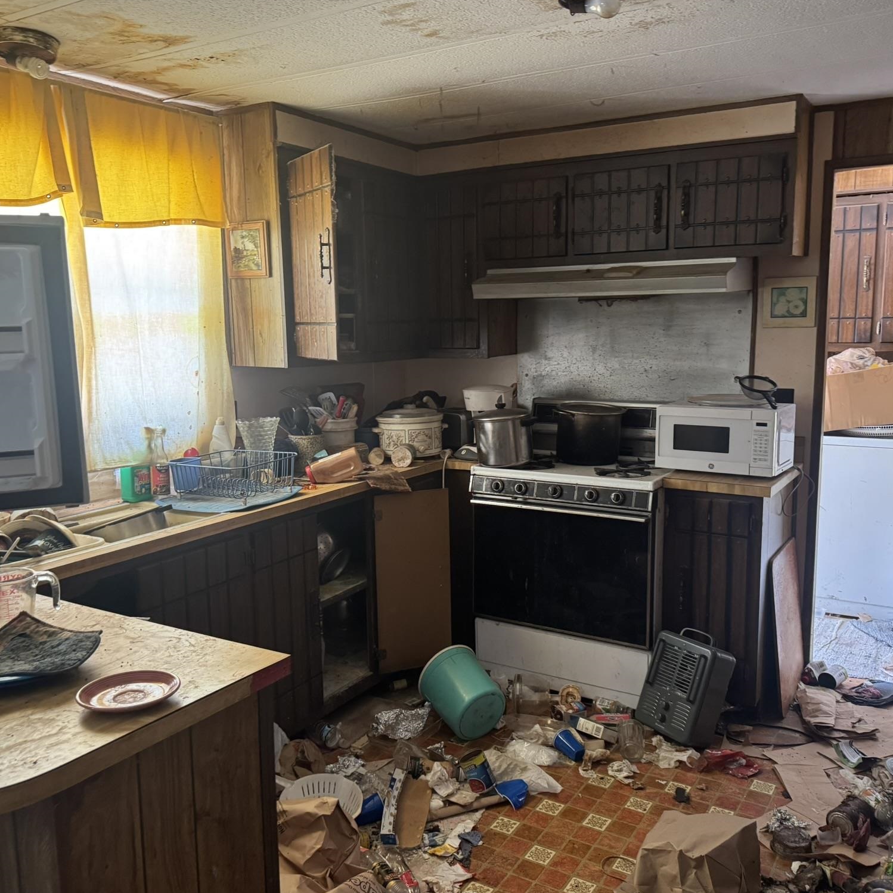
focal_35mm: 29
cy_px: 450
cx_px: 458
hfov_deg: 55.6
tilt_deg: -8.4
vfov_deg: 55.6
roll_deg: +0.5
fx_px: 846
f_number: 1.78
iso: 500
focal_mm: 6.76
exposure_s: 1/60
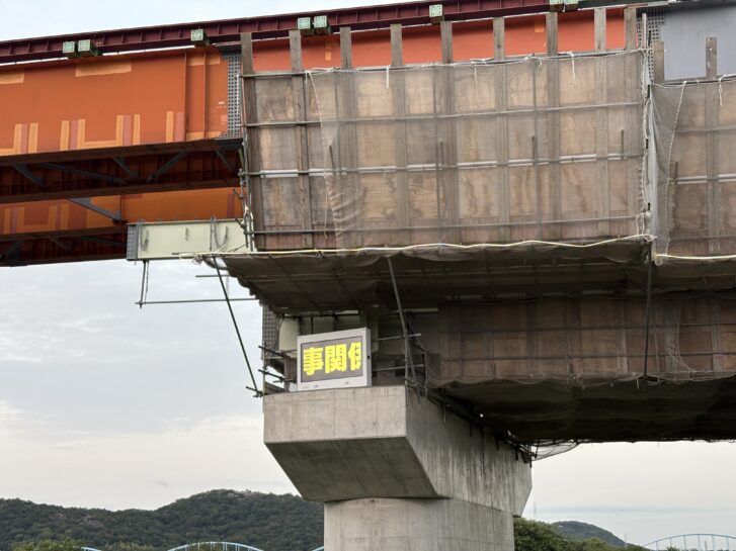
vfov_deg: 28.0
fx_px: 1105
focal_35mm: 52
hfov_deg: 36.8
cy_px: 276
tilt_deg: +14.9
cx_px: 368
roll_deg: +1.5
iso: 50
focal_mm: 5.96
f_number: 1.6
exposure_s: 1/120
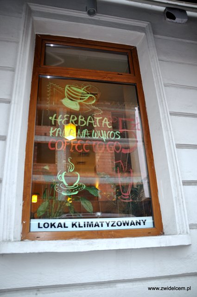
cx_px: 98
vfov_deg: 67.4
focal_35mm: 27
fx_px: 222
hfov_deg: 47.8
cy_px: 148
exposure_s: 1/125
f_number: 3.5
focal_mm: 18
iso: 500
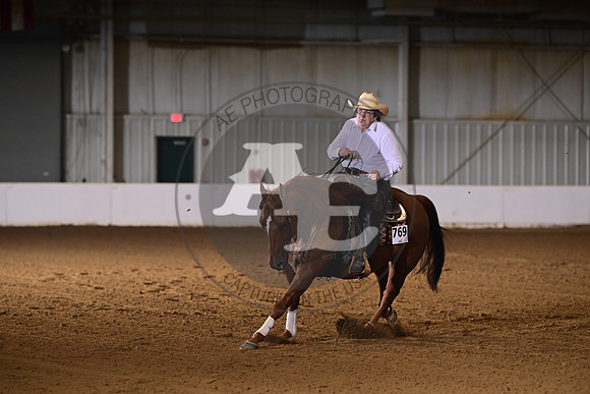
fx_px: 3278
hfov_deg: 10.3
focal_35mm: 200
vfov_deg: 6.9
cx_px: 295
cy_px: 197
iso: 2000
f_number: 4.5
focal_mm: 200
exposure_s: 1/200
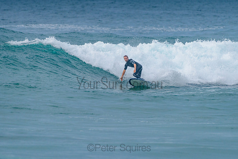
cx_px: 119
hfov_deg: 3.4
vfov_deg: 2.2
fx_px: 4051
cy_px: 67
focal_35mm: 613
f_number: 5.6
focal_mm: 500
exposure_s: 1/2000
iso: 400
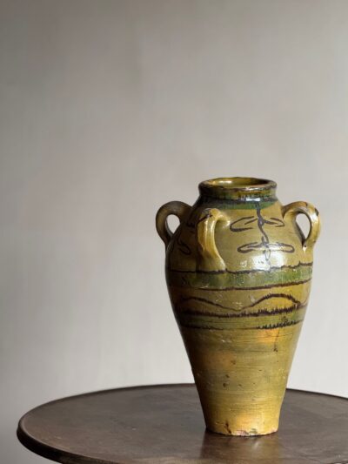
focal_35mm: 120
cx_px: 174
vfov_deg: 16.4
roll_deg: -0.1
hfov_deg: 12.4
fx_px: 1608
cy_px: 232
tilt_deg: -5.0
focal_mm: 15.66
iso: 250
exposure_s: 1/74
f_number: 2.8
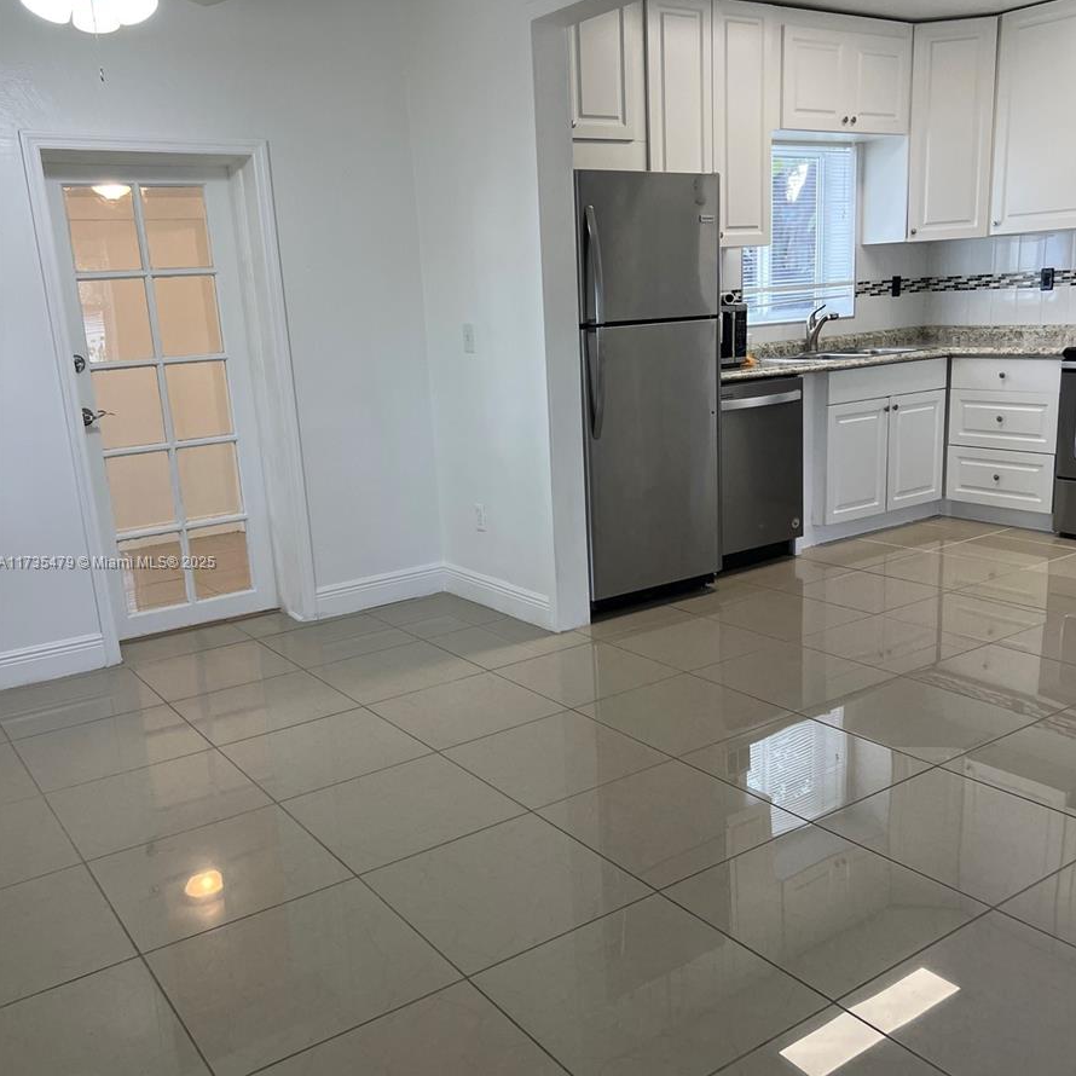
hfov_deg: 52.5
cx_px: 538
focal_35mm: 31
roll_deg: +3.4
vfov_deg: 52.5
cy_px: 563
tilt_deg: -15.2
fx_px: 1090
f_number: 1.5
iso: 64
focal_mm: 5.7
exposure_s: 1/120
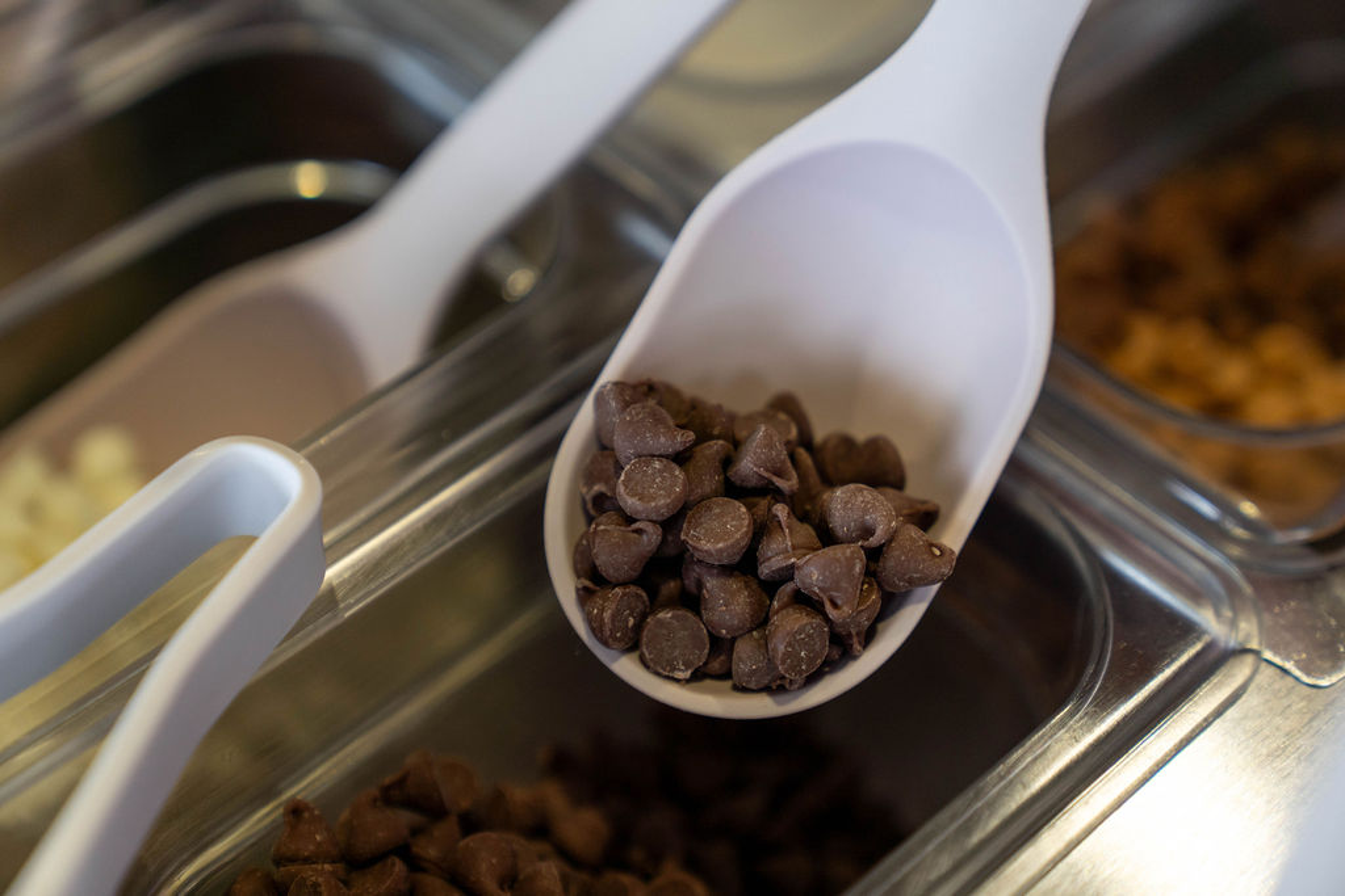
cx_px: 672
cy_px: 448
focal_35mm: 70
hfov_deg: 28.8
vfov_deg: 19.5
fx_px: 2615
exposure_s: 1/400
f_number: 2.8
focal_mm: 70
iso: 500
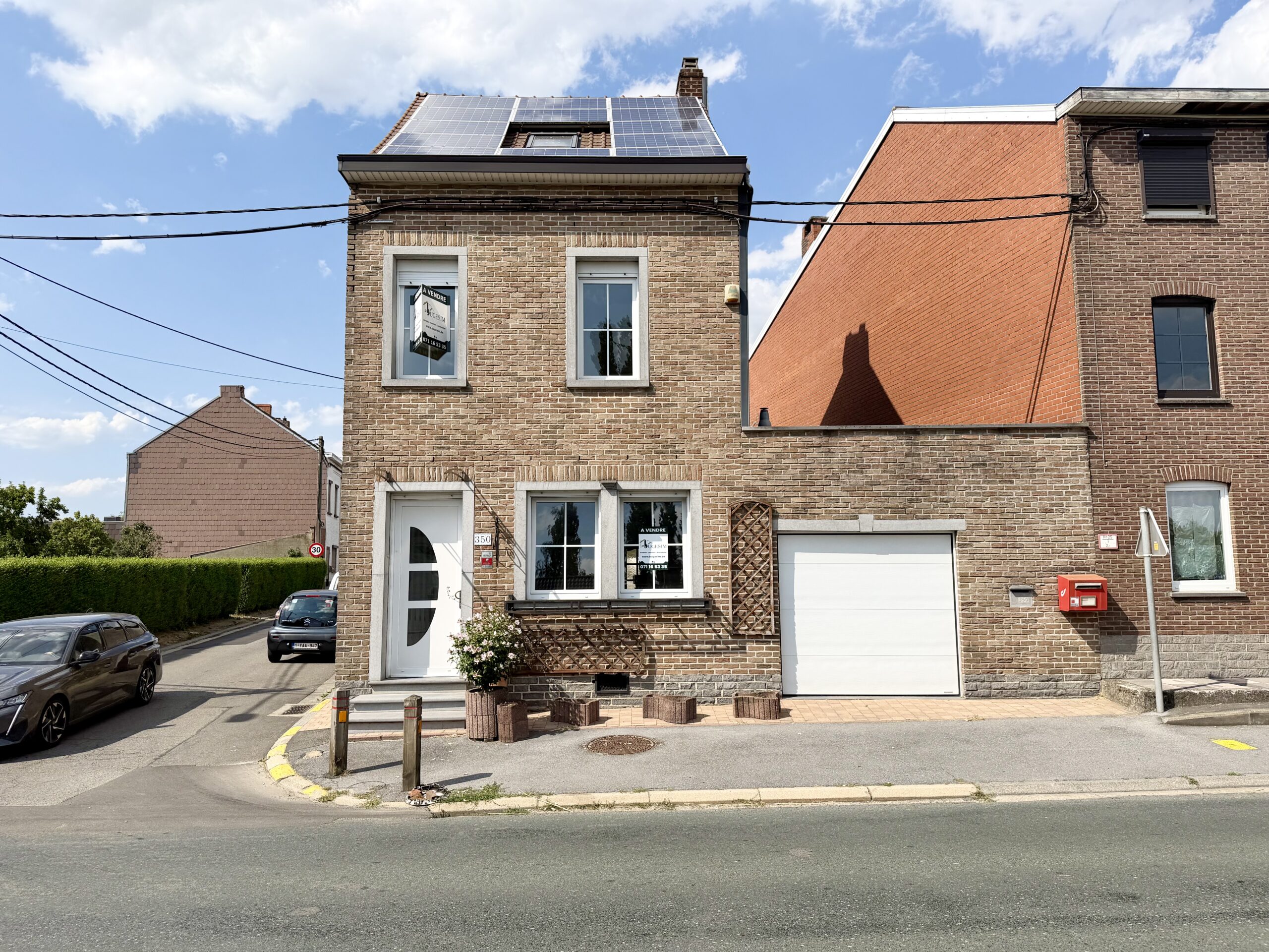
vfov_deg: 56.8
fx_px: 880
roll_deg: +1.1
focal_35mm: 24
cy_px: 476
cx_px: 634
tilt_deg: +6.2
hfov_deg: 71.6
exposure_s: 1/6711
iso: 80
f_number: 1.78
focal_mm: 6.76
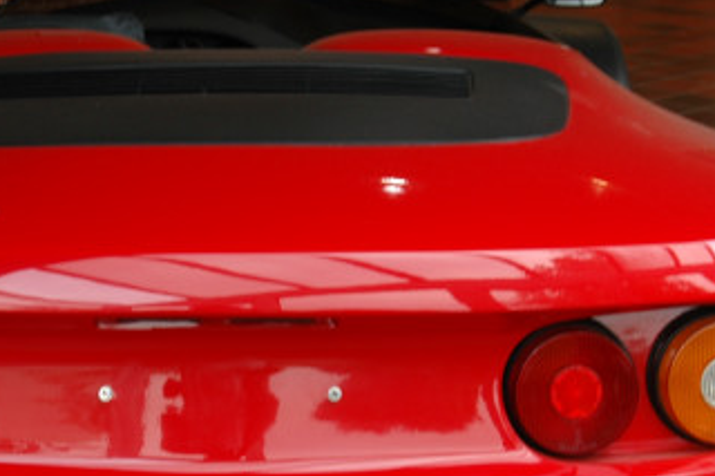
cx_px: 239
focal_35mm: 105
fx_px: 2084
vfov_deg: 13.0
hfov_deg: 19.4
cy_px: 353
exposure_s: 1/40
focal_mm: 28
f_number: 5.6
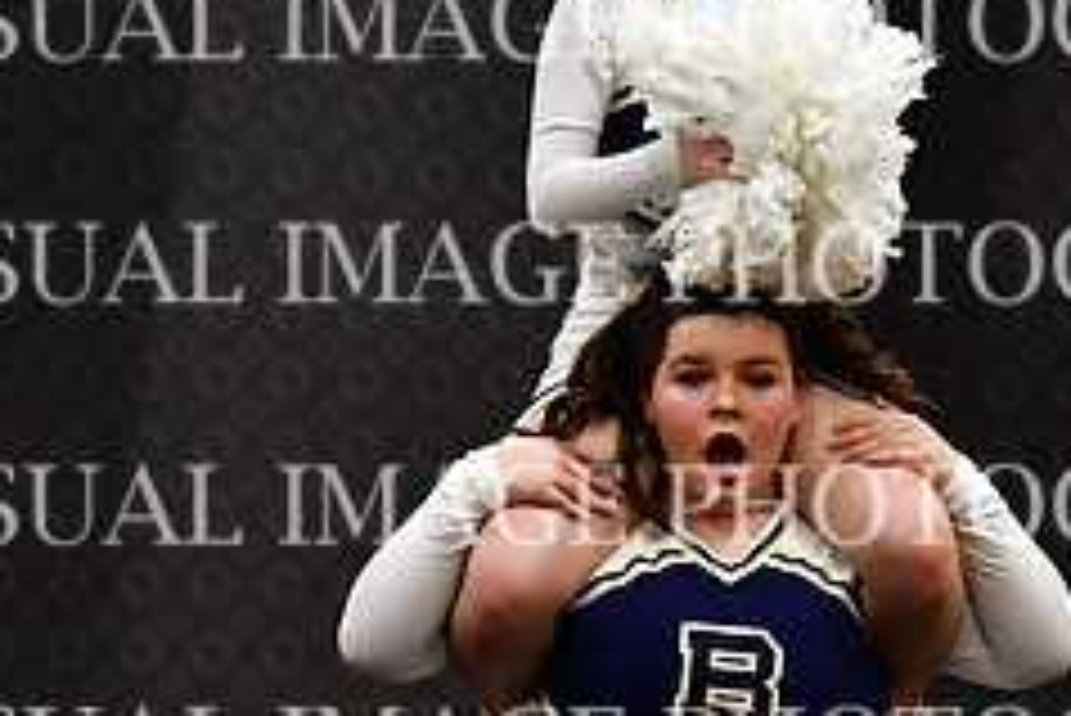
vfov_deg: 2.8
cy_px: 626
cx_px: 632
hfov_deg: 4.2
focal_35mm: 492
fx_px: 14645
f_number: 4
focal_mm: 135
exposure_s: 1/500
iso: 4000
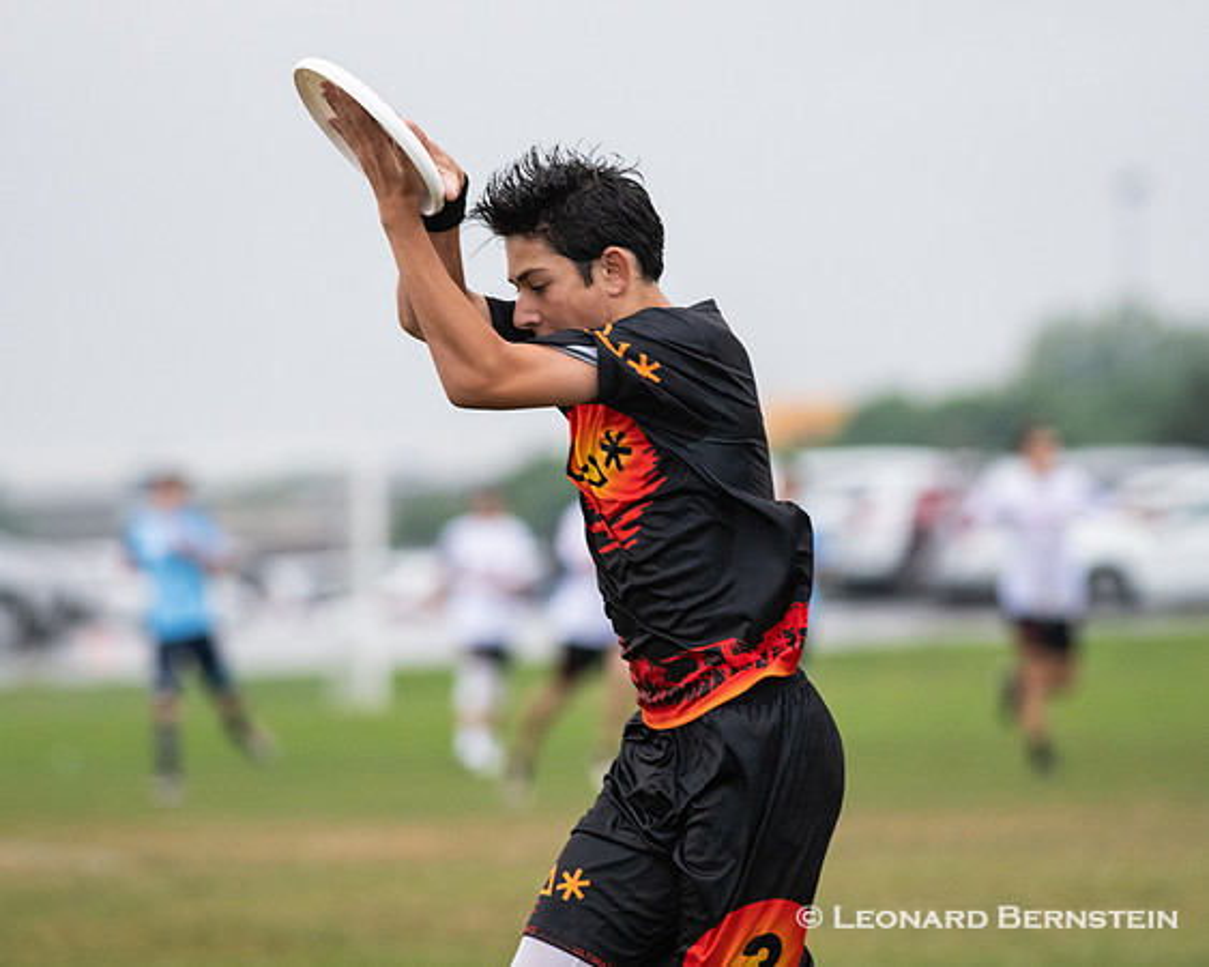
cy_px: 479
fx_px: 18292
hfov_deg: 3.8
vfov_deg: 3.0
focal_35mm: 511
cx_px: 582
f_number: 5
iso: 1600
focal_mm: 300
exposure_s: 1/2000
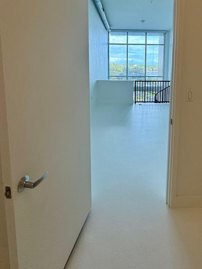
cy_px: 83
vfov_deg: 75.7
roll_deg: -0.4
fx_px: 163
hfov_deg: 62.4
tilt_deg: -6.8
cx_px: 128
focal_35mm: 21
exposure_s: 1/120
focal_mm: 2.22
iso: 64
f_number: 2.2
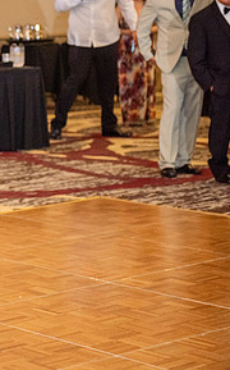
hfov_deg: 9.9
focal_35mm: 127
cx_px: -130
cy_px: 152
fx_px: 1277
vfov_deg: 16.4
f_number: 2.8
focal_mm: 62
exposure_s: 1/250
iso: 1600
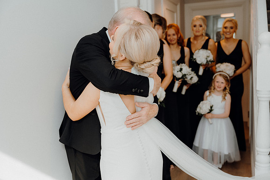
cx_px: 135
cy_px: 90
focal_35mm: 36
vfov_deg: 36.9
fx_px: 270
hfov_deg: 53.1
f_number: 3.5
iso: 200
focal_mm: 36
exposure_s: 1/160
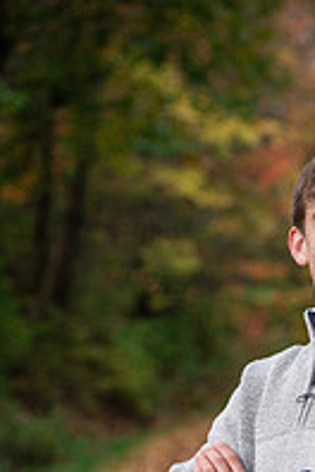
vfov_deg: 10.6
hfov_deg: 7.1
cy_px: 474
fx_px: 2533
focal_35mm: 193
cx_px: 327
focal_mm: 85
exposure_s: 1/400
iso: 640
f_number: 3.5
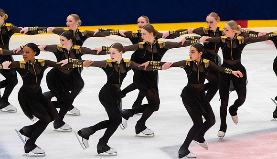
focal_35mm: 274
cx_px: 138
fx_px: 2020
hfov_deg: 7.8
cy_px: 67
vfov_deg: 4.5
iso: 2200
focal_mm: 175
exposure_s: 1/320
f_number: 5.6
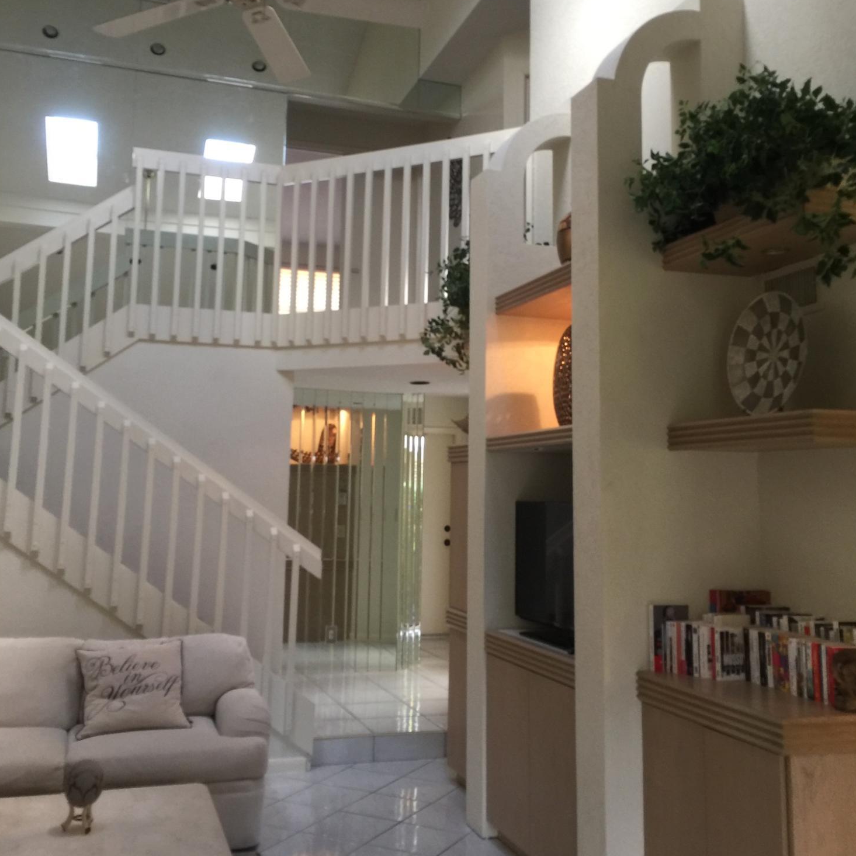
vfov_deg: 47.0
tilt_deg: +9.2
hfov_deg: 47.2
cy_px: 351
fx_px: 979
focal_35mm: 35
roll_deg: +1.5
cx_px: 422
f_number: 2.2
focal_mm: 4.15
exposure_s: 1/15
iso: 64
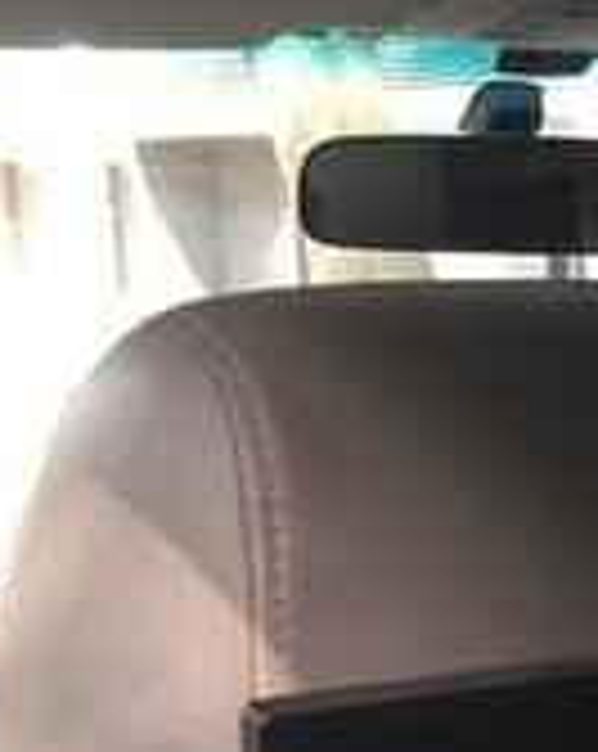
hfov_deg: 12.5
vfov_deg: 16.8
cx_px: 1075
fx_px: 2485
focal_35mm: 112
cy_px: 777
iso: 64
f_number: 2.2
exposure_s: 1/33
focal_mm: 4.15
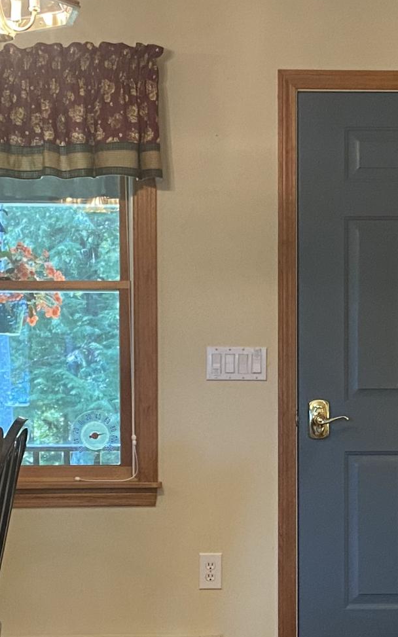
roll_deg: +0.2
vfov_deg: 24.3
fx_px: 1475
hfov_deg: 15.3
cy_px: 413
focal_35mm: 85
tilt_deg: +0.8
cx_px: 269
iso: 160
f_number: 1.8
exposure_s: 1/60
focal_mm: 4.25
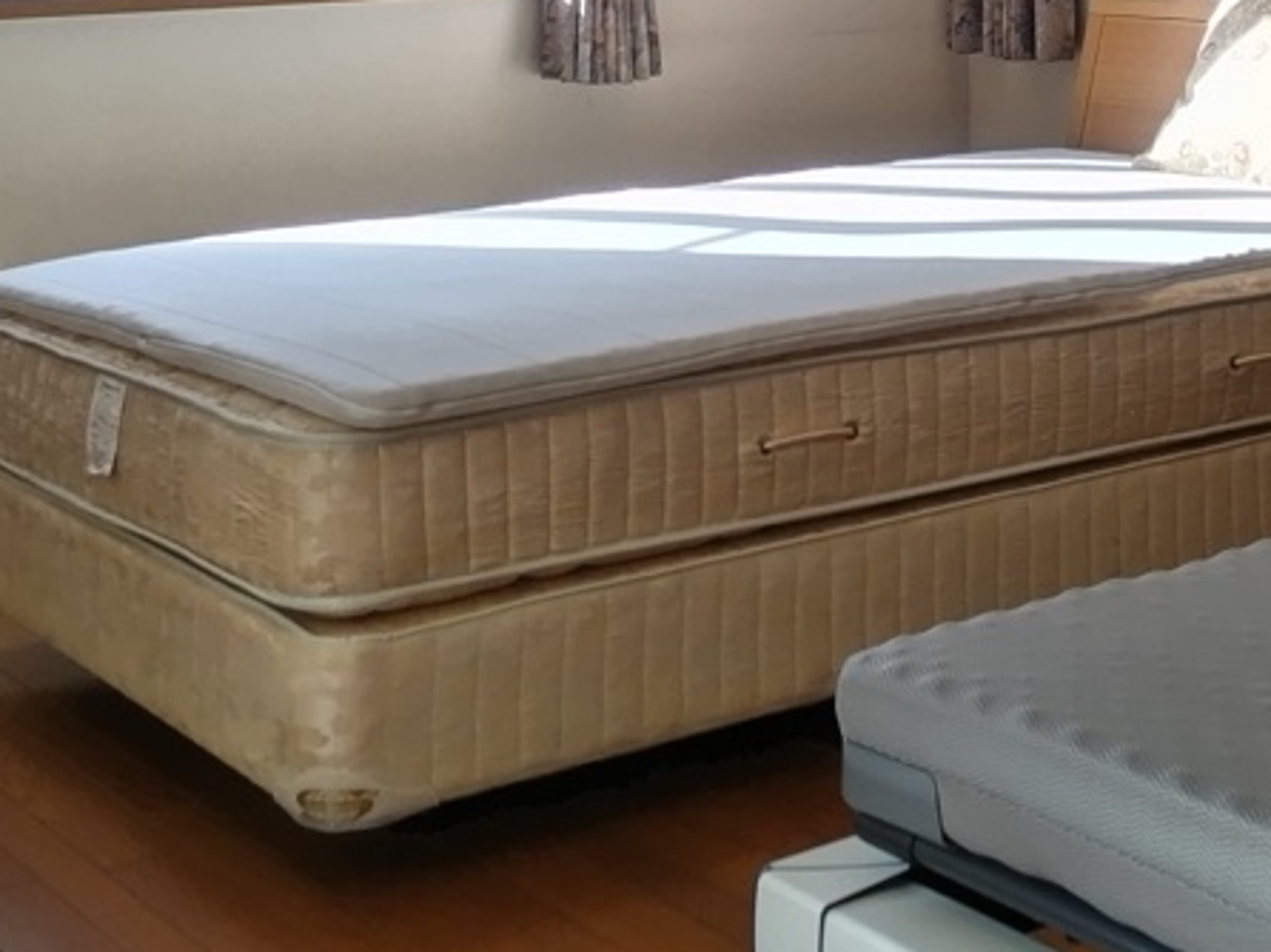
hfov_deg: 27.0
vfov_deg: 19.7
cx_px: 1083
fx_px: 2569
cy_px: -211
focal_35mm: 70
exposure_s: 1/100
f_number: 1.79
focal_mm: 4.8
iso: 59
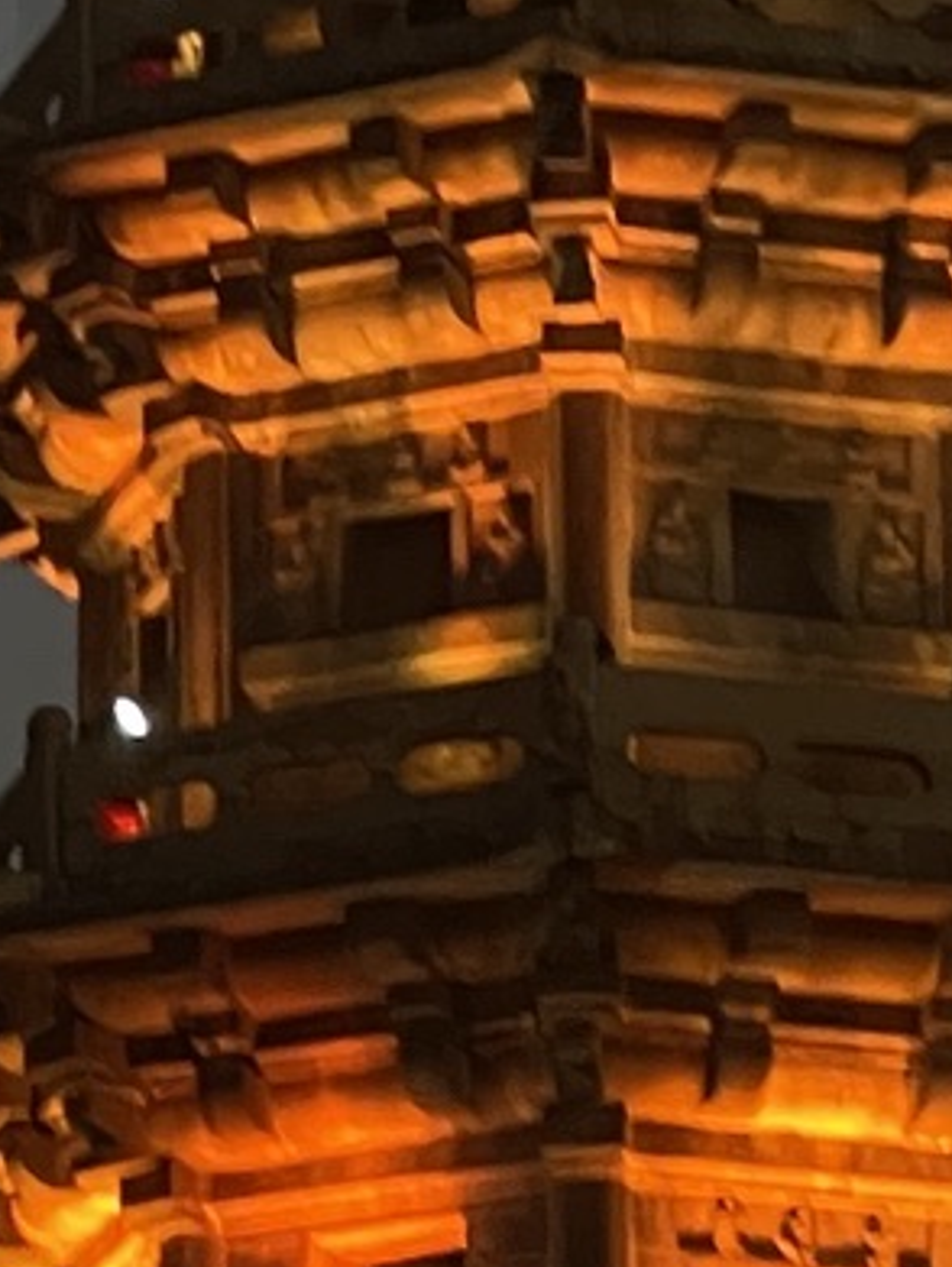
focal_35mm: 327
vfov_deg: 6.0
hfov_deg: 4.5
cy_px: -266
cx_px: -266
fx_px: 11971
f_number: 2.2
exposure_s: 1/50
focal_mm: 7.5
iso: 250
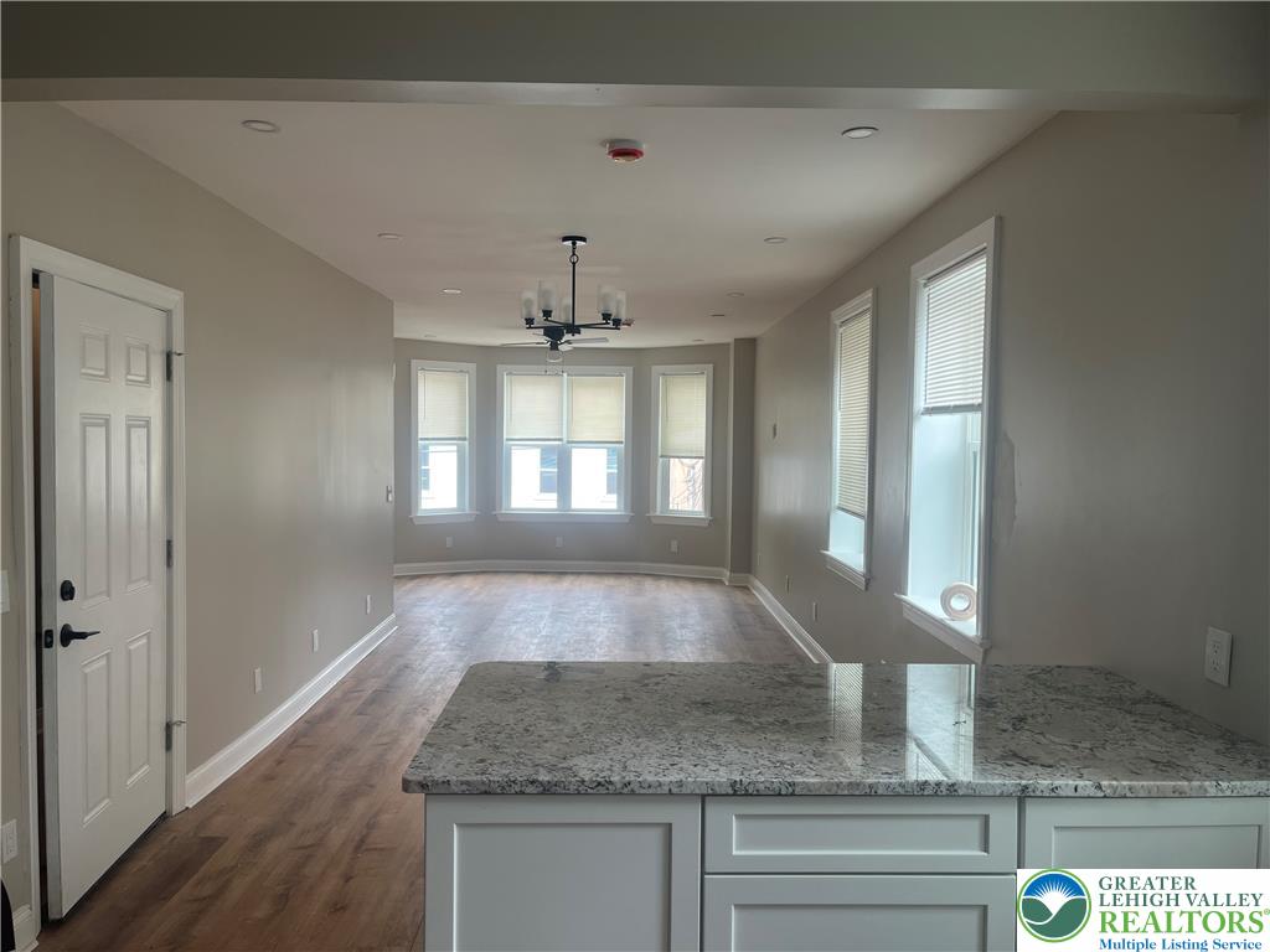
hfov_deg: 67.3
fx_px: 954
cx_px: 635
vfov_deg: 53.1
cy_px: 476
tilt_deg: -3.3
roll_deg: -0.8
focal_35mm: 26
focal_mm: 5.1
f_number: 1.6
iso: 50
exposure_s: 1/122
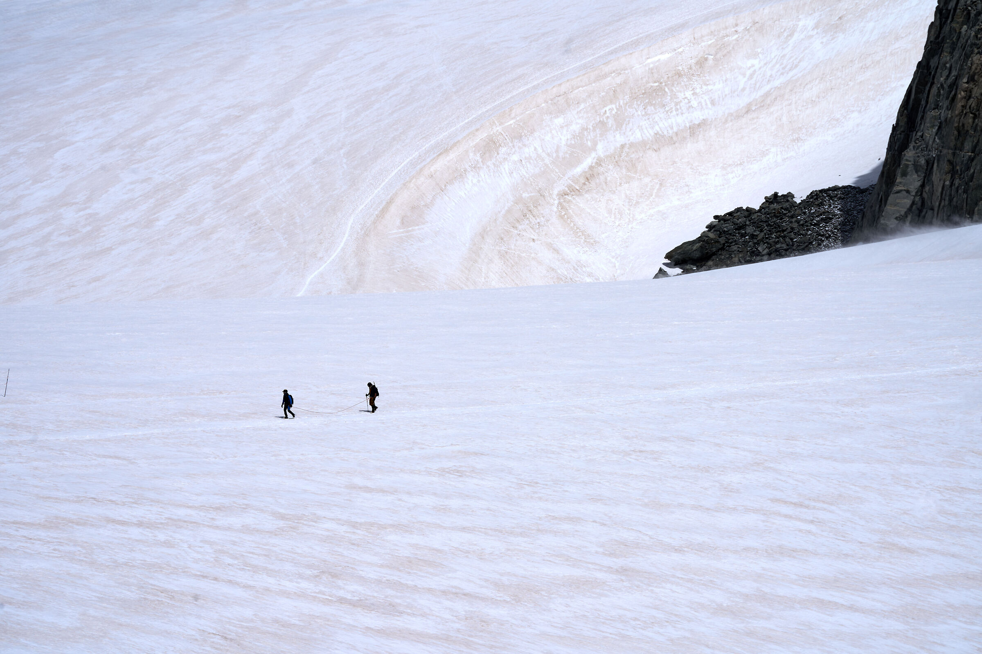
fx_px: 5455
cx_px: 491
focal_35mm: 200
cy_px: 327
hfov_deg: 10.3
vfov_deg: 6.9
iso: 100
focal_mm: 200
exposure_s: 1/500
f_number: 13
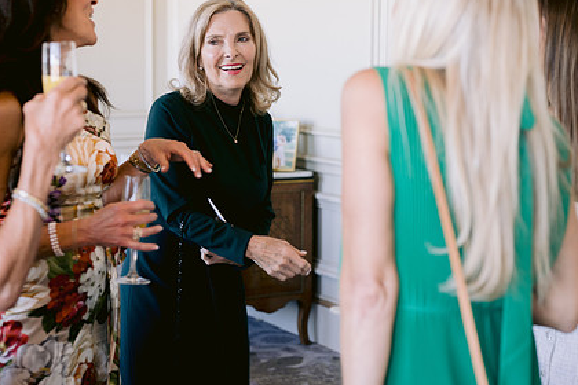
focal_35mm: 69
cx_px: 228
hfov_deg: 29.2
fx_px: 1108
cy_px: 170
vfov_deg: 19.7
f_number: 2.8
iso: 400
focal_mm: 50
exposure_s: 1/125
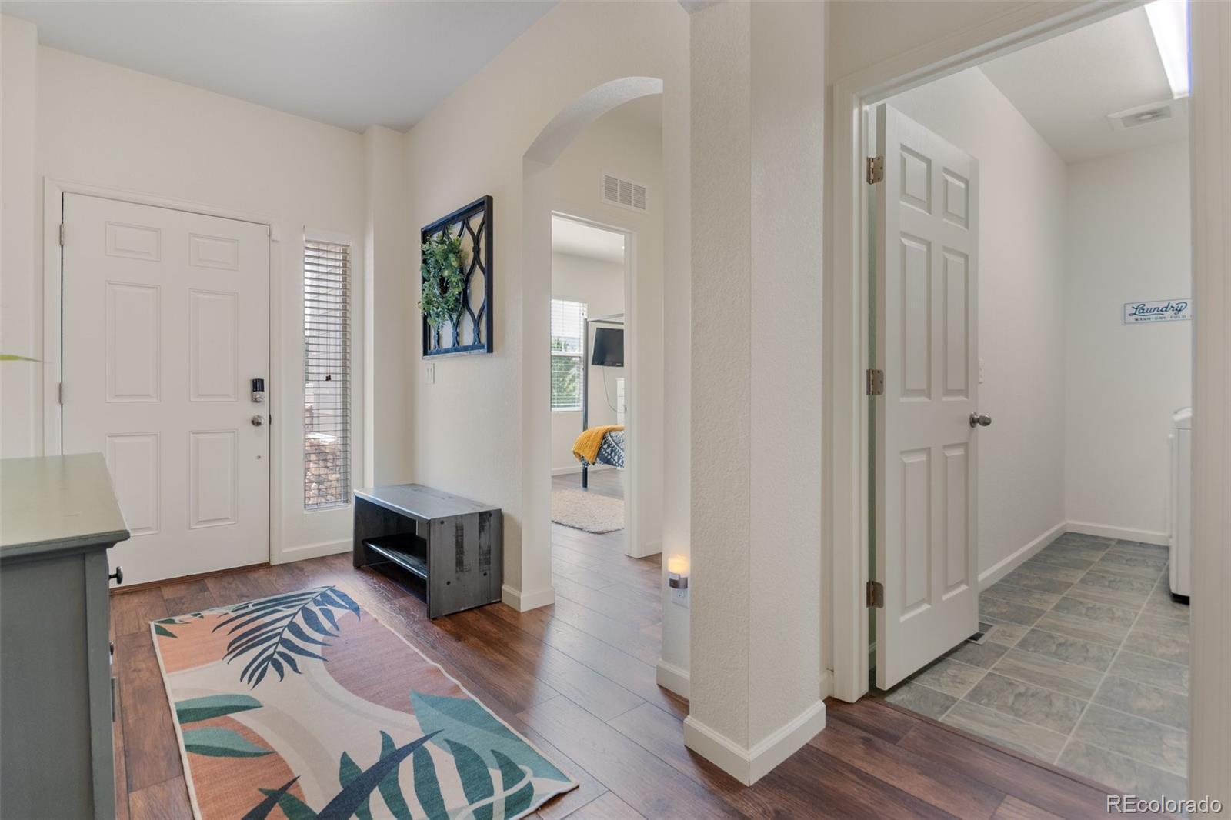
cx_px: 616
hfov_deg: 96.7
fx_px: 547
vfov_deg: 73.7
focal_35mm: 16
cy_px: 410
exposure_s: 1/4
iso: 250
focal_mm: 11
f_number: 8
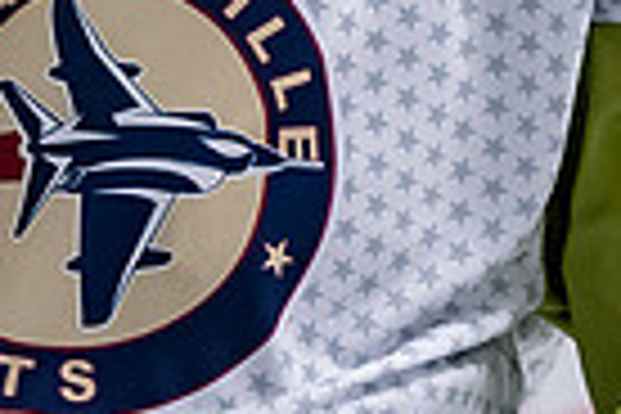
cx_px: 372
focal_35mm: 1468
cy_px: -520
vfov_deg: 0.9
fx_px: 25321
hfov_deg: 1.4
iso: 2000
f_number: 3.2
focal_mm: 185
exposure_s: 1/800
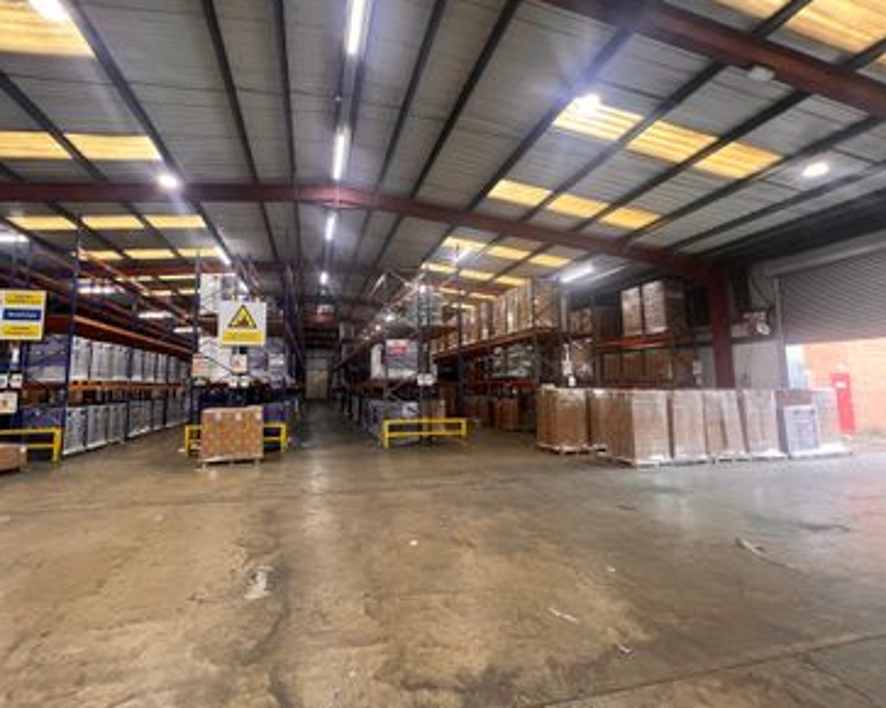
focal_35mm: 14
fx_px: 367
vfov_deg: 87.9
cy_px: 349
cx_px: 400
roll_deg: +1.0
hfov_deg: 100.4
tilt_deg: +6.2
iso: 250
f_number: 1.8
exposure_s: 1/78
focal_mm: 1.57
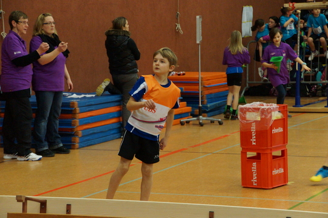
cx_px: 164
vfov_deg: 10.7
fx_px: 1161
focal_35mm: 128
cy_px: 109
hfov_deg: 16.1
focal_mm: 85
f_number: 5.6
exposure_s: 1/100
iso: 3200
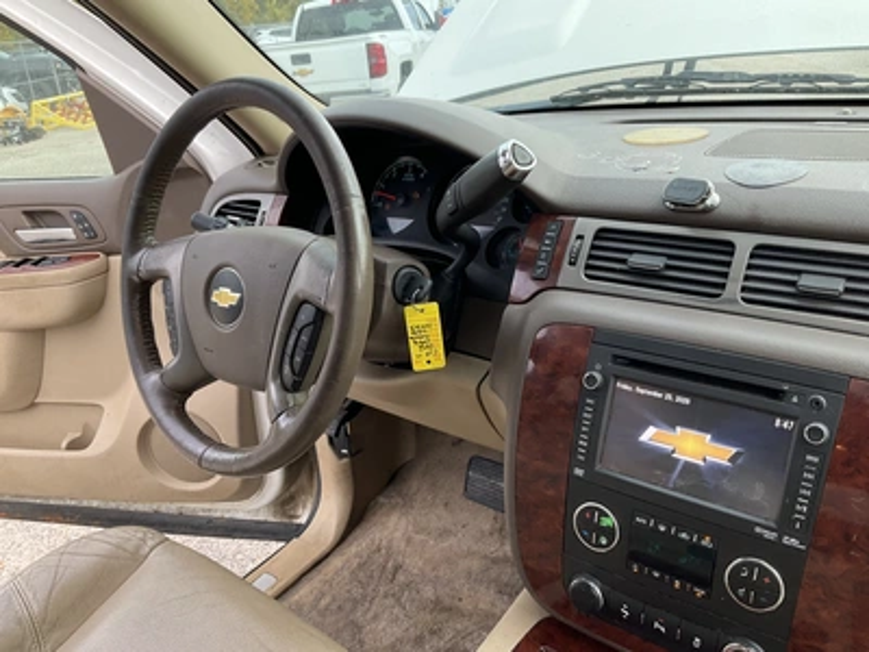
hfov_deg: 61.7
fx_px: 728
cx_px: 434
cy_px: 326
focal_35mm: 29
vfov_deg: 48.2
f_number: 1.8
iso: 40
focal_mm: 3
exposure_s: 1/122
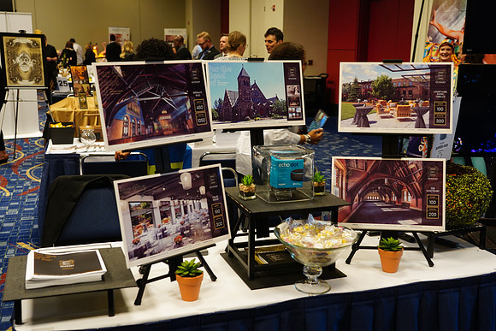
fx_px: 524
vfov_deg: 35.1
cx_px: 248
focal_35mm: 38
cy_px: 166
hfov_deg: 50.7
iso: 2500
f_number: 4.5
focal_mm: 38
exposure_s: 1/100
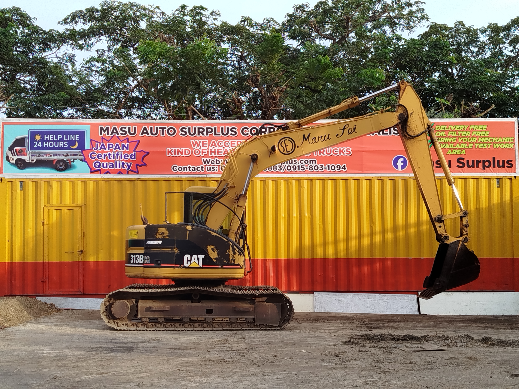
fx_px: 825
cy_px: 194
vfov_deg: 26.6
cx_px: 260
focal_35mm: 55
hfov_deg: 34.9
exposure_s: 1/303
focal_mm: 5.31
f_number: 1.7
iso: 50
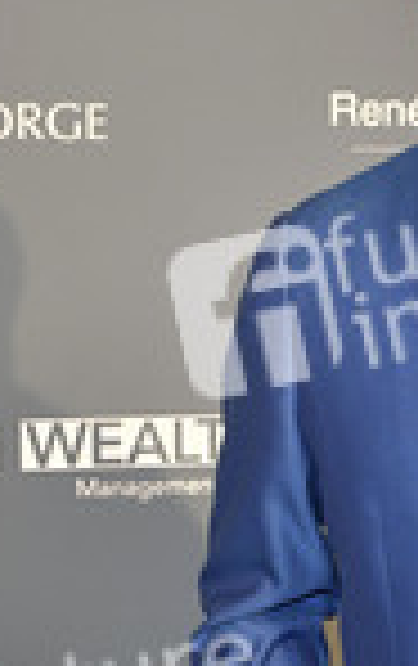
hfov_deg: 14.3
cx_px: 530
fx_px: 1598
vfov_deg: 23.2
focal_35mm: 88
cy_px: 518
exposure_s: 1/200
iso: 1250
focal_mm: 32
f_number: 5.6
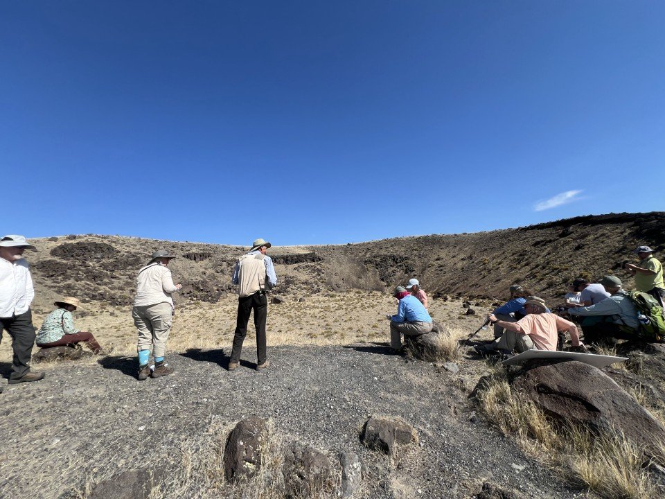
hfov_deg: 106.2
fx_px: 250
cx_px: 332
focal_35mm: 13
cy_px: 250
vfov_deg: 89.9
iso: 32
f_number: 1.8
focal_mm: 1.57
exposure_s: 1/1845
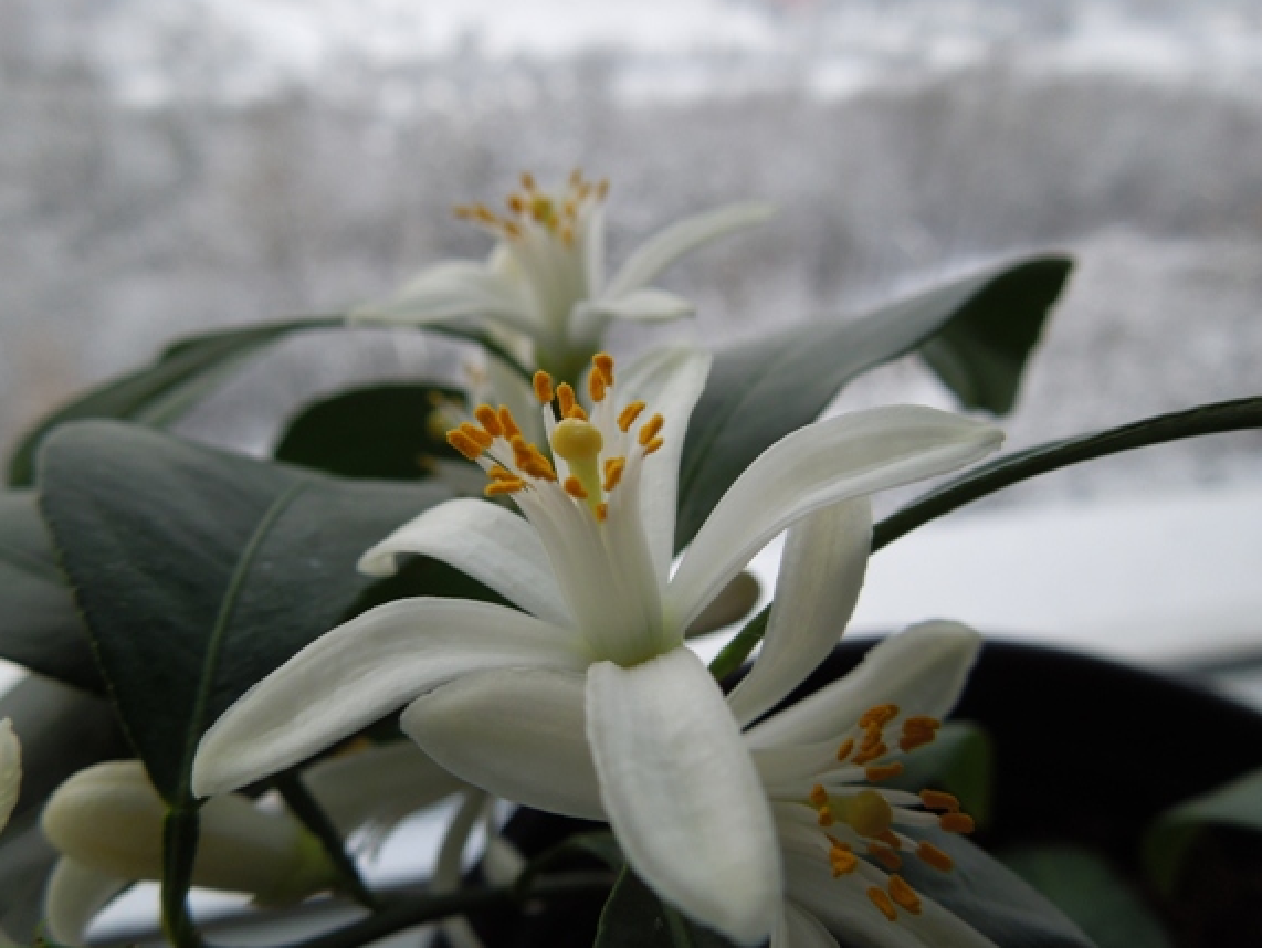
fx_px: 1021
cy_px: 475
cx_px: 597
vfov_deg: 49.8
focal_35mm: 28
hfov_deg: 63.4
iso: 100
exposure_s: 1/160
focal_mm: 4.5
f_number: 3.3
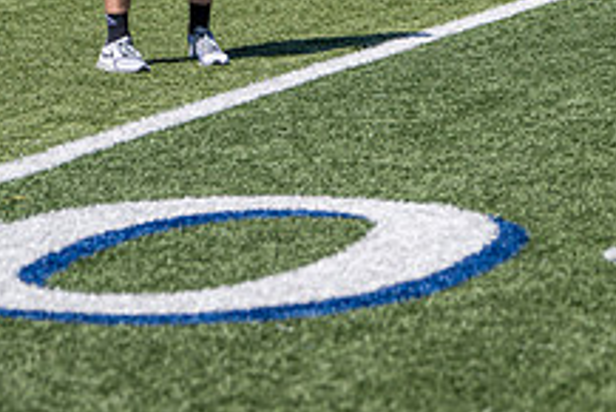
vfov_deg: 5.6
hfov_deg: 8.4
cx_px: 499
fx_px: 4161
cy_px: -96
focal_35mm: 243
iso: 50
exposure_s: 1/800
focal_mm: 86
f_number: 3.2
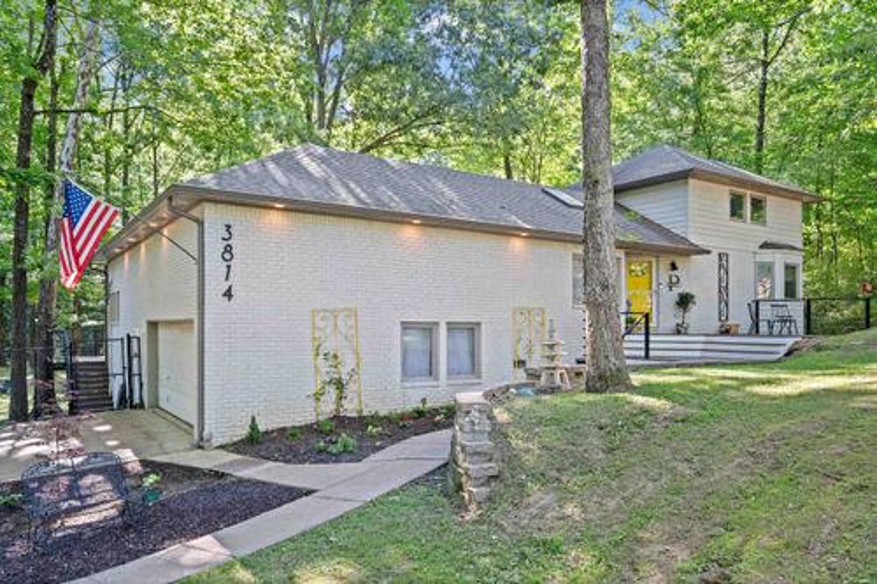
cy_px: 292
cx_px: 438
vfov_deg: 51.3
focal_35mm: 25
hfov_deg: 71.5
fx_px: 609
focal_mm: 25
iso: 800
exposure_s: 1/15
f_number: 9
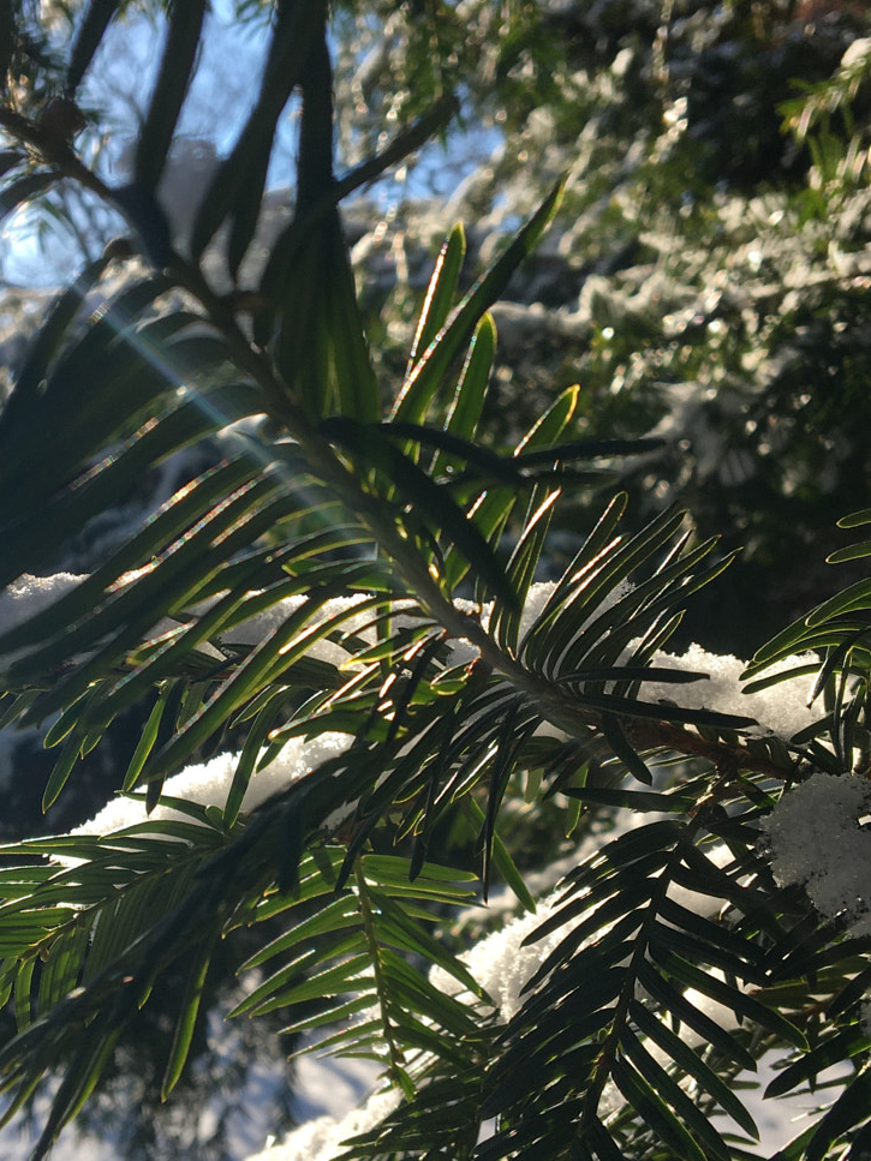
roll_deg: +3.1
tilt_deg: +6.2
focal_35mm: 48
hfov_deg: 30.2
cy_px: 633
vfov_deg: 39.6
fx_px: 1611
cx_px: 333
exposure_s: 1/1241
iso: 25
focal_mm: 4.15
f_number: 2.2
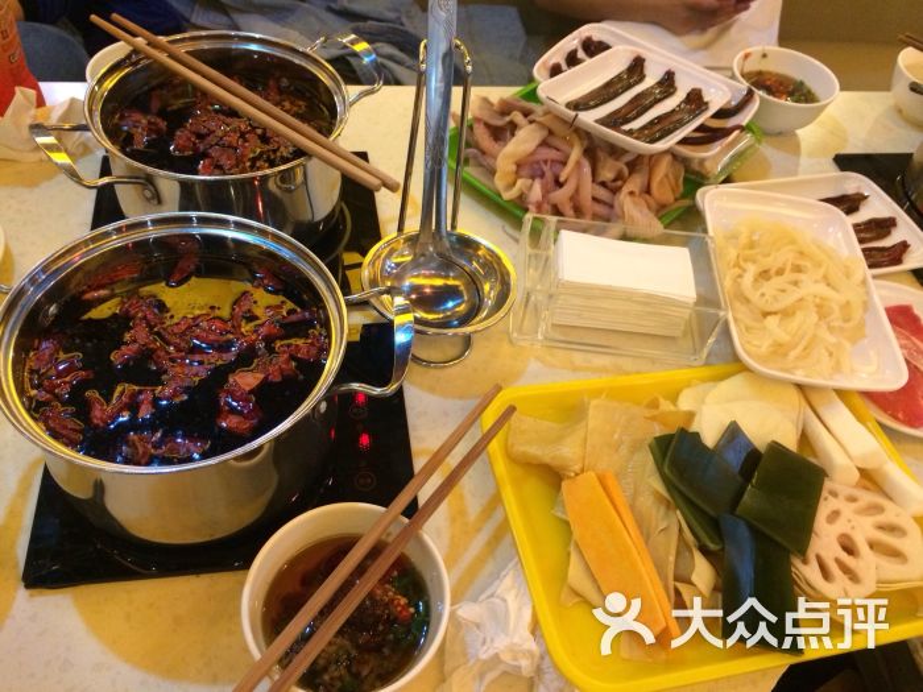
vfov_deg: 46.8
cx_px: 462
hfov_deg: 60.0
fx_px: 800
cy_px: 346
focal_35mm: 30
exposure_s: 1/15
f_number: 2.2
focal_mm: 4.12
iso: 320
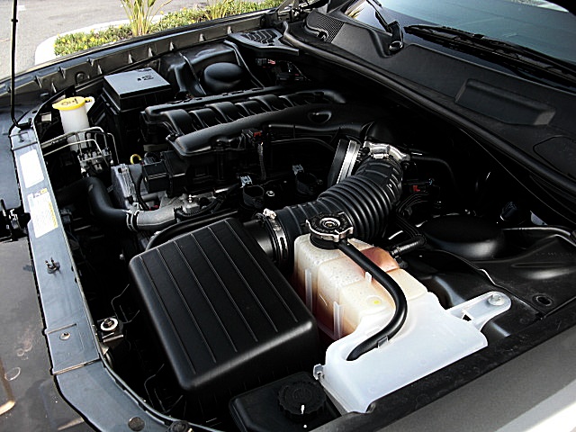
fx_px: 599
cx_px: 288
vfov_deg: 39.7
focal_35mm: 36
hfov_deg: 51.4
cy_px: 216
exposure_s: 1/80
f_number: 2.8
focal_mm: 6.3
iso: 50
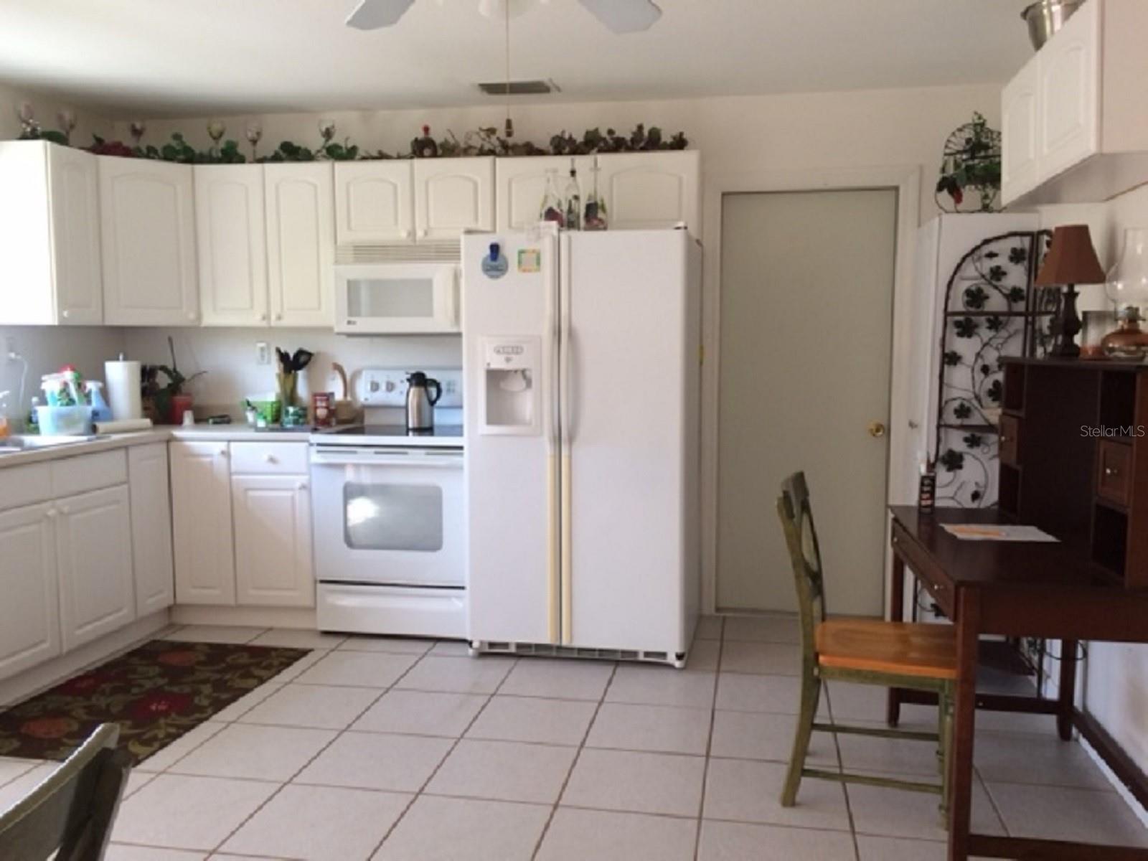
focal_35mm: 29
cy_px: 430
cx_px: 574
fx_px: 962
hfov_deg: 61.7
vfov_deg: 48.2
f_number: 2.2
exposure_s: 1/30
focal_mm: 4.15
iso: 64
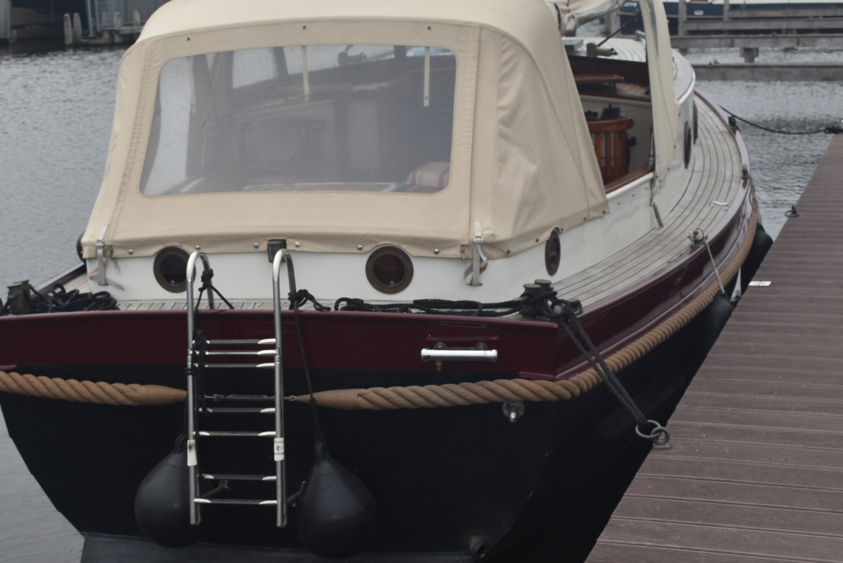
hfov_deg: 30.0
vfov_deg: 20.3
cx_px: 362
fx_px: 1570
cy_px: 298
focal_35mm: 67
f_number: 8
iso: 100
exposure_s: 1/200
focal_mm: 32
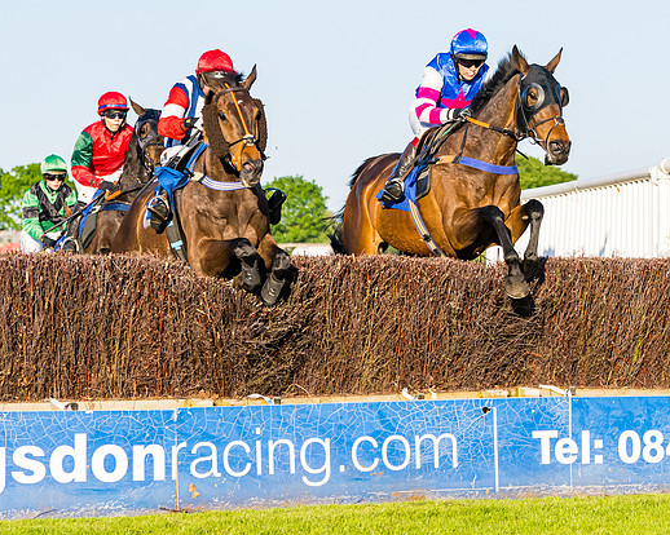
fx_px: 3310
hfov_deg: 11.5
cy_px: 242
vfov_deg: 9.2
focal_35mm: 167
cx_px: 510
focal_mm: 70
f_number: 4
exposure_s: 1/2500
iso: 400
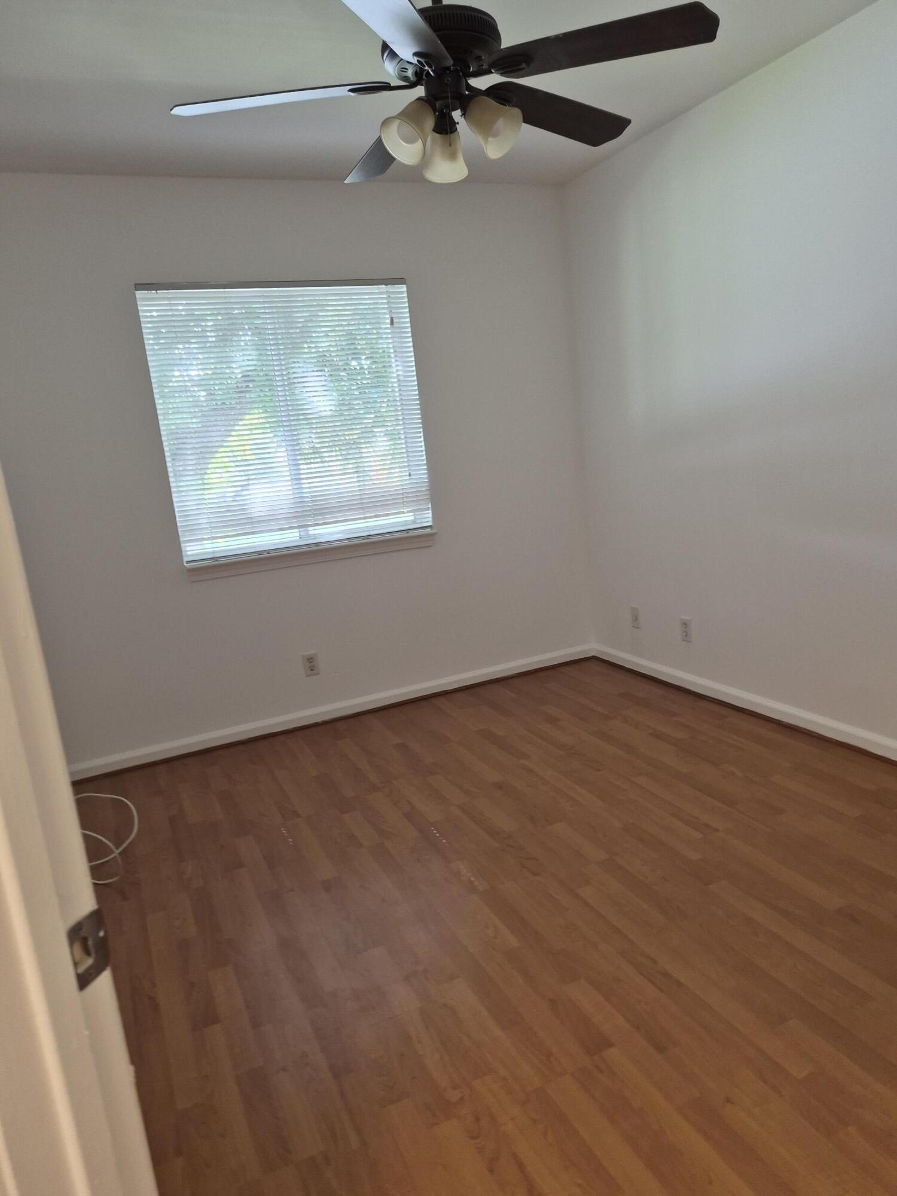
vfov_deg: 73.9
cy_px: 598
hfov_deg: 58.9
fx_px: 795
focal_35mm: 23
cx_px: 448
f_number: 1.8
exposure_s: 1/120
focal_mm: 5.4
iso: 160
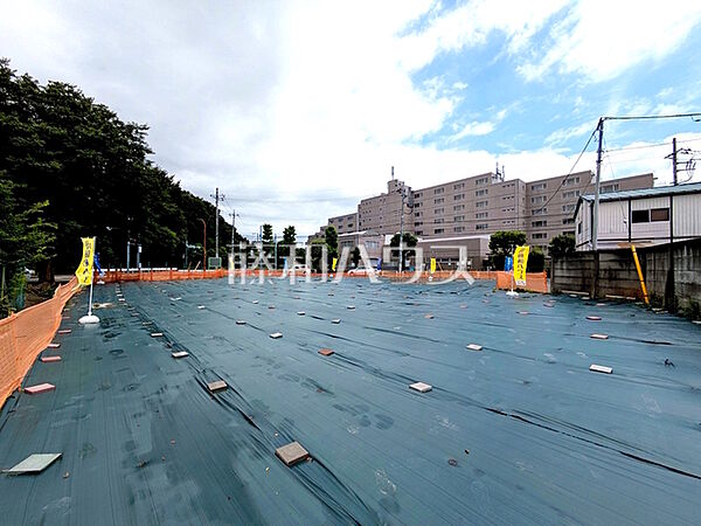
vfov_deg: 85.7
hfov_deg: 102.1
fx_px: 284
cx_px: 350
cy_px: 263
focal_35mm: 14
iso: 48
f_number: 2.2
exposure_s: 1/2294
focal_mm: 1.83
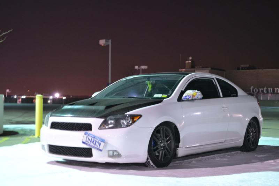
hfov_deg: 33.4
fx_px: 465
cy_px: 93
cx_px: 140
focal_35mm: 60
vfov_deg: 22.6
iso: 1600
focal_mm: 40
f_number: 5.3
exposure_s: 1/2
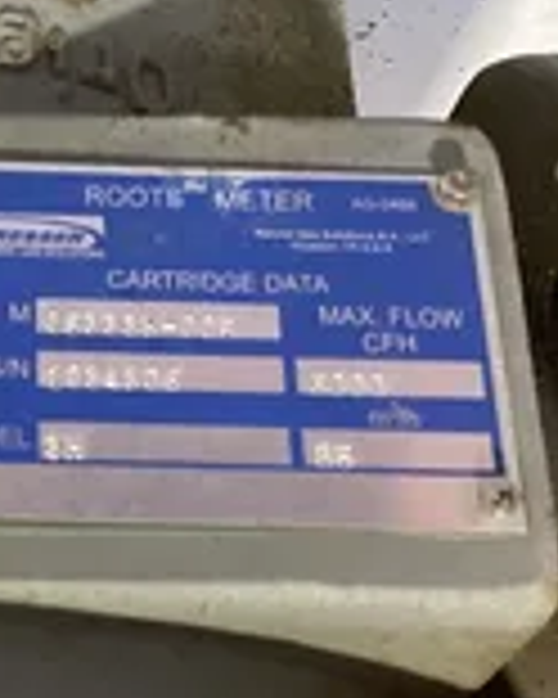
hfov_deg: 18.7
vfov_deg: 24.4
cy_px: 356
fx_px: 1610
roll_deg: +4.1
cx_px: -94
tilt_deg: -22.6
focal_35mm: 78
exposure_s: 1/40
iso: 400
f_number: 2.4
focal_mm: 3.3
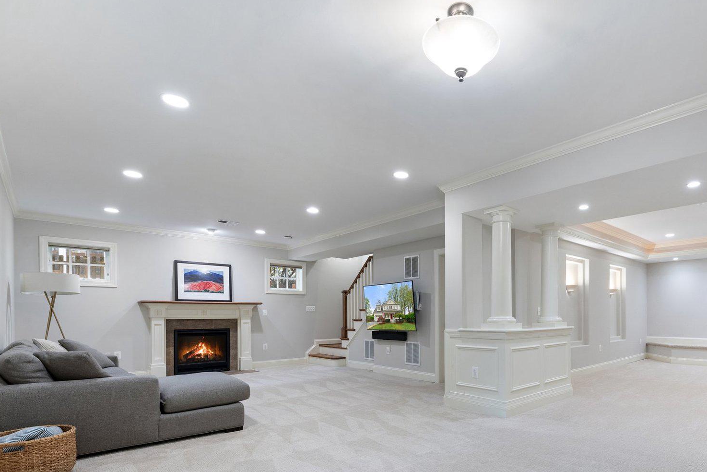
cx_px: 454
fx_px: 373
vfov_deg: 62.9
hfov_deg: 84.7
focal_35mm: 19
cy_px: 316
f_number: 8
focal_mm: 14
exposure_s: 1/15
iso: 640
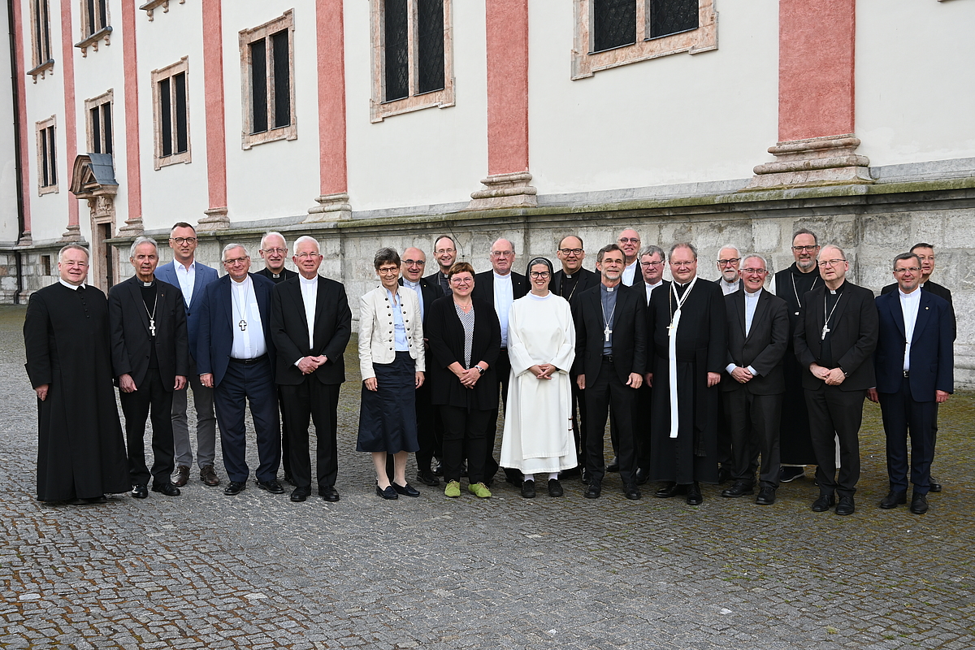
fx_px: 1016
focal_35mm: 38
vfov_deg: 35.5
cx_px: 488
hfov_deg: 51.3
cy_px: 325
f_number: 5.6
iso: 160
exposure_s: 1/250
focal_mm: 25
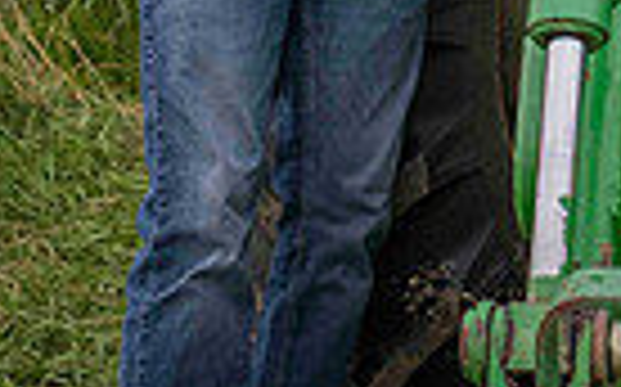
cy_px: -594
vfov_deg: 7.3
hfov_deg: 12.6
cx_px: 518
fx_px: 2807
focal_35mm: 166
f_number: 5.6
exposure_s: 1/320
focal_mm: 50
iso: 640
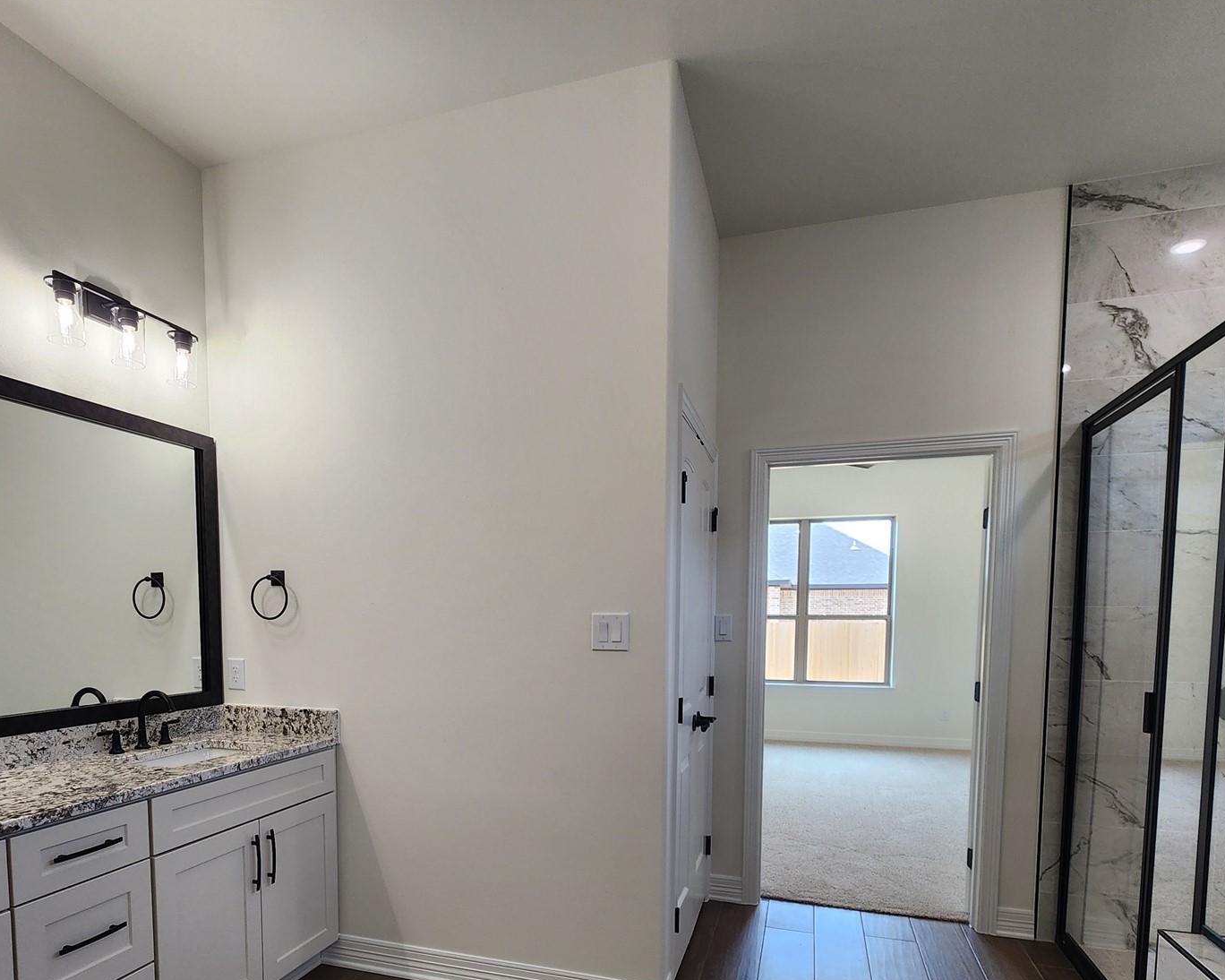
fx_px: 689
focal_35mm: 19
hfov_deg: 83.2
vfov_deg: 68.1
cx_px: 570
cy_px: 682
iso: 64
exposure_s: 1/60
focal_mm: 2.2
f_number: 2.2
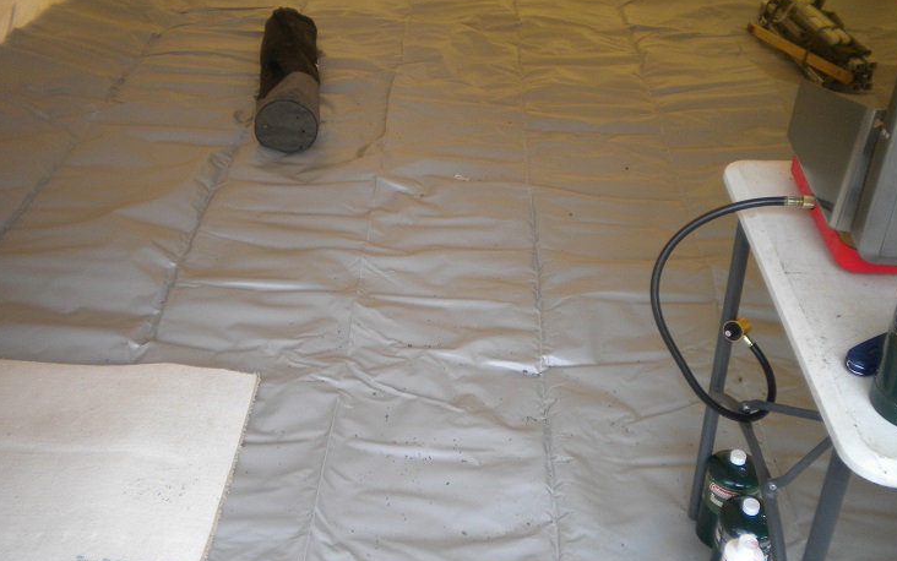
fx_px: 929
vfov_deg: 33.5
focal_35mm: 38
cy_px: 232
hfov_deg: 51.5
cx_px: 452
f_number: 3.1
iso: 143
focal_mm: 6.3
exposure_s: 1/60.4
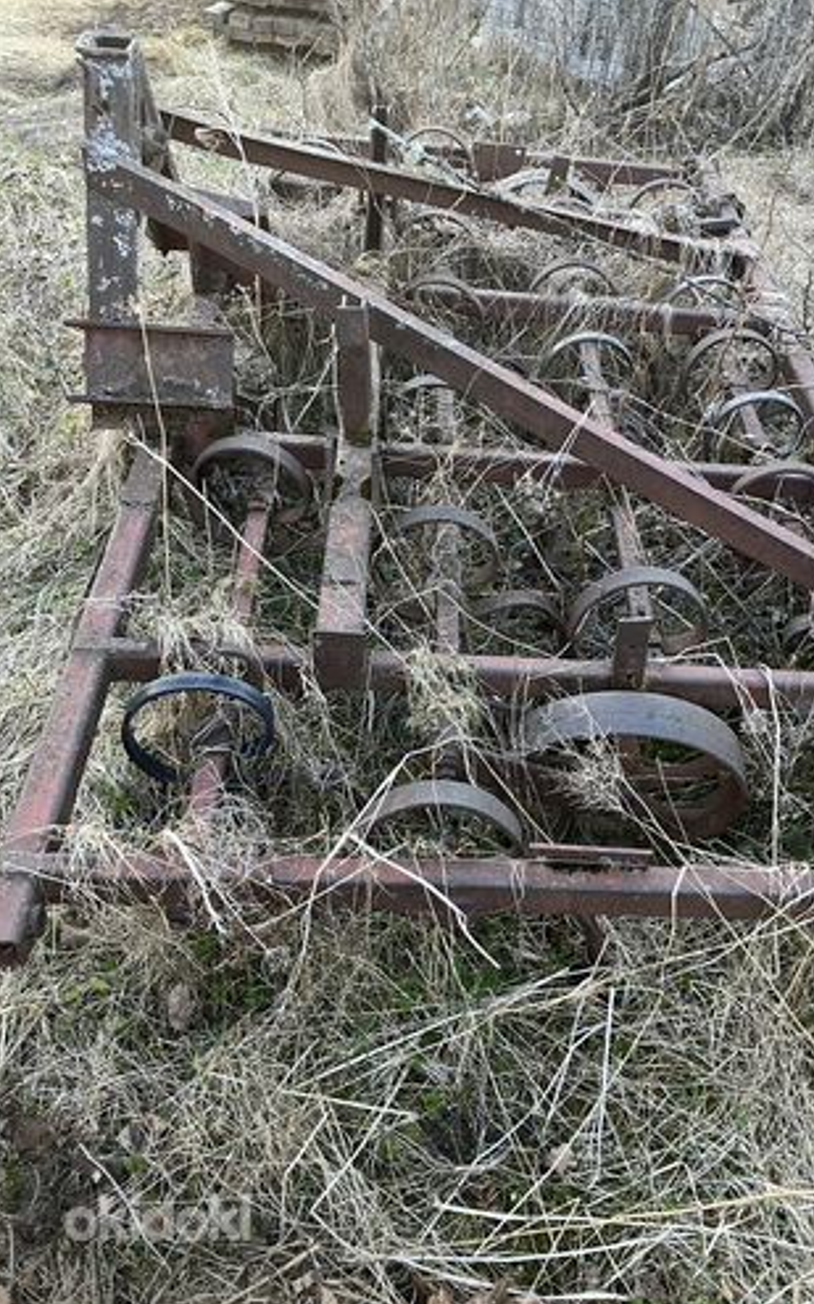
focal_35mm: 30
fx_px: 1066
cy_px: 651
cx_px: 483
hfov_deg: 41.6
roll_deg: -12.3
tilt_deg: -38.6
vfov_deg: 62.9
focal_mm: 3.99
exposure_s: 1/60
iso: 100
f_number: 1.8
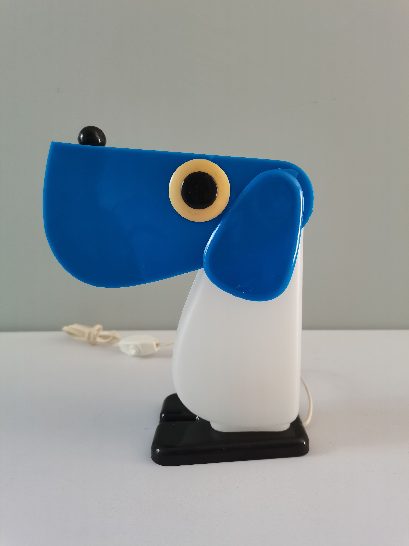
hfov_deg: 53.1
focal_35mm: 26
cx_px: 204
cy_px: 273
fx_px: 410
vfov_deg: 67.3
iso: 100
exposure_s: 1/50
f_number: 1.8
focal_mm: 5.58
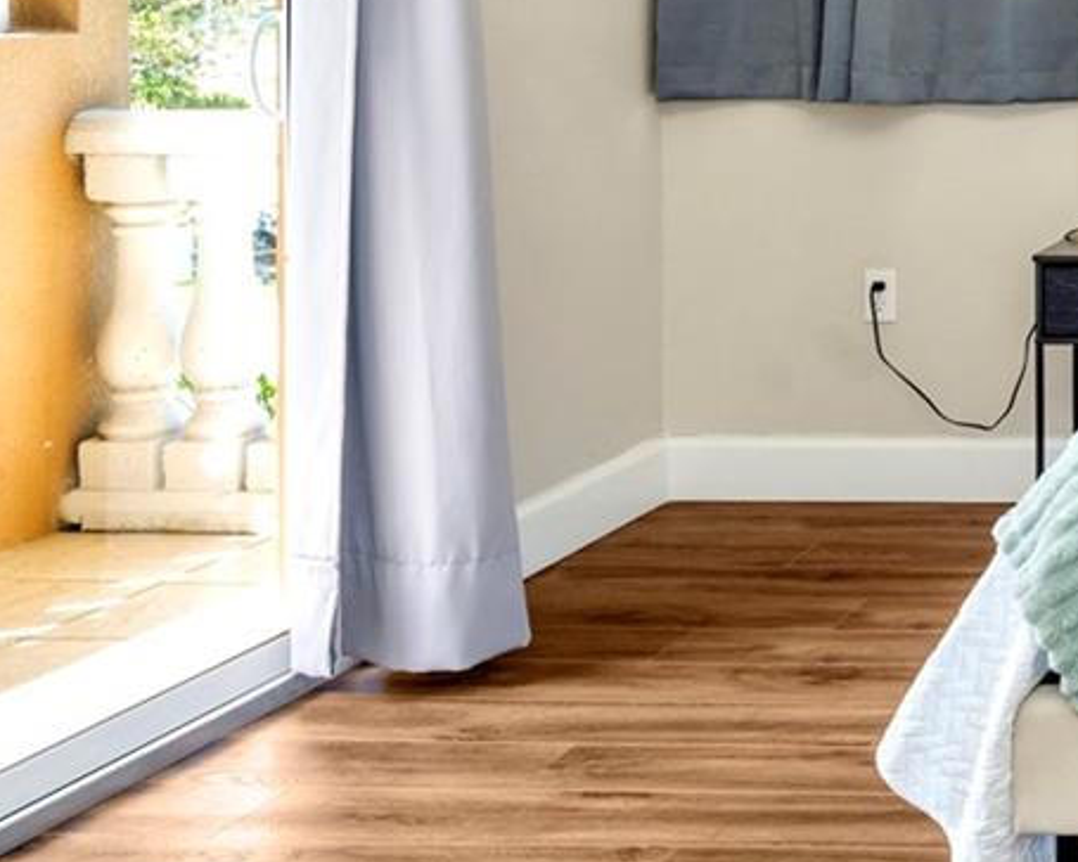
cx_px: 1606
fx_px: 2106
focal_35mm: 66
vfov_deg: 21.9
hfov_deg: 23.3
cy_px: -81
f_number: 8
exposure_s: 1/60
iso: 640
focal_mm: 20
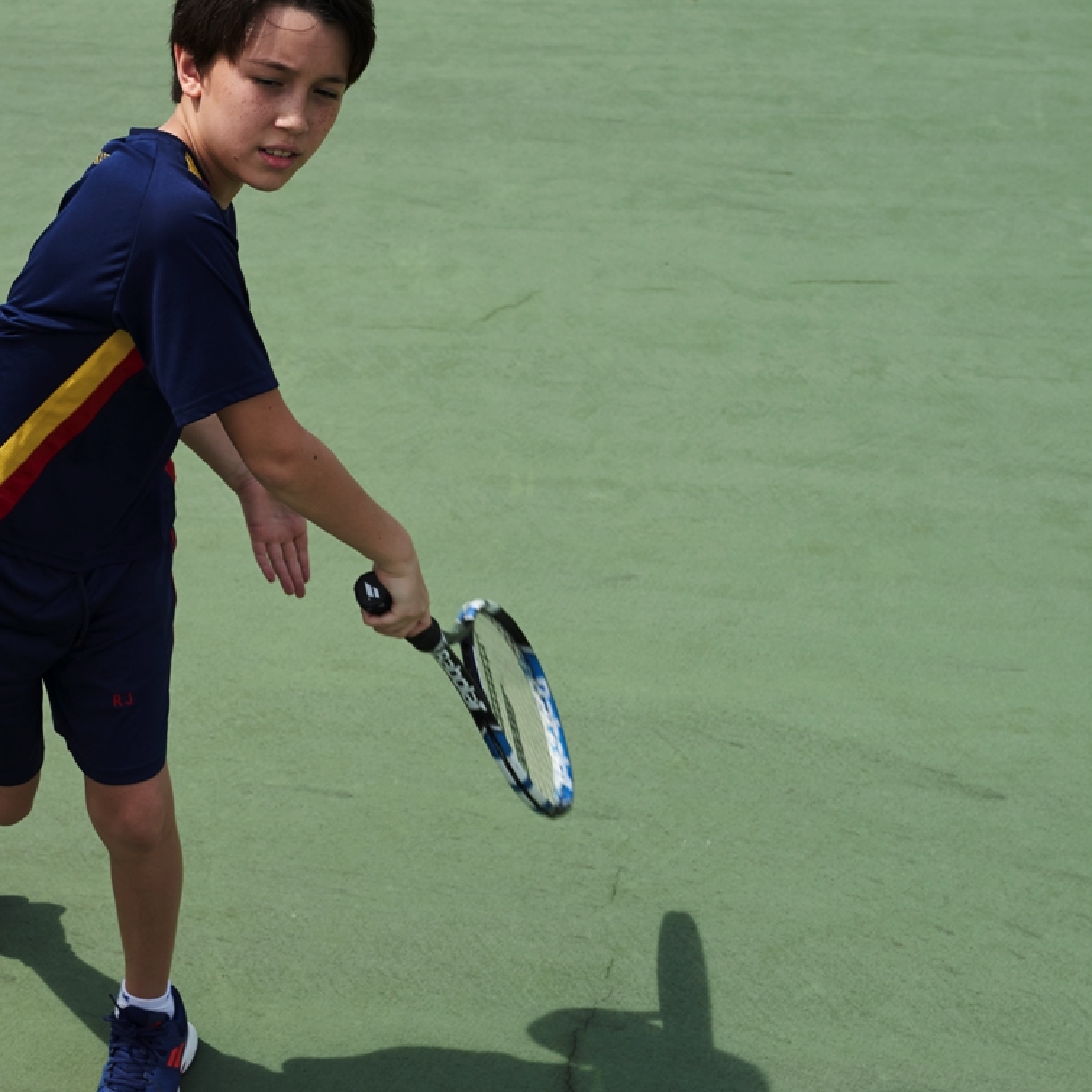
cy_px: 623
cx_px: 209
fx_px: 2748
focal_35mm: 77
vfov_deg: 22.5
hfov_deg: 22.2
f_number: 5.6
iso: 100
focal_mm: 35
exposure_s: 1/640
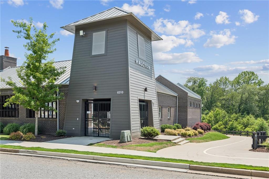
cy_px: 90
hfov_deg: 62.8
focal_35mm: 30
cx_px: 134
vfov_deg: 44.2
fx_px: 220
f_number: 8
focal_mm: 29.5
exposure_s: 1/200
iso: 100
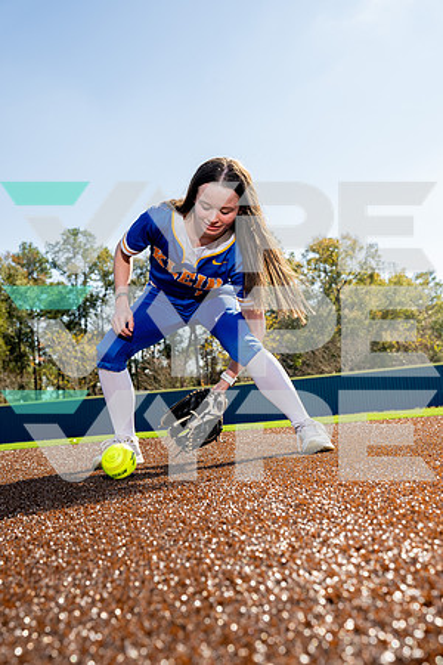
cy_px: 332
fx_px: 794
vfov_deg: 45.4
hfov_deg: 31.2
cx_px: 222
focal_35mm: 43
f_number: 6.3
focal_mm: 43
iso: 100
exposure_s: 1/250
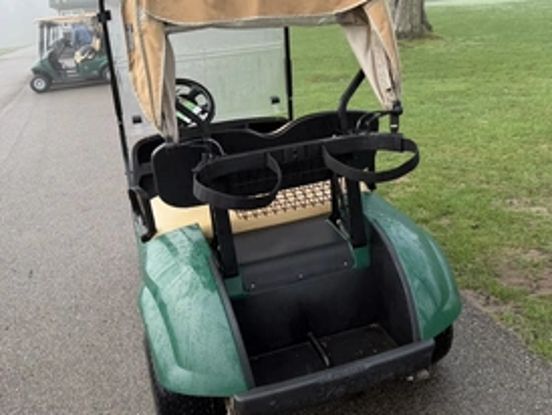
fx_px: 559
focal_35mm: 35
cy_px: 181
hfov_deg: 52.5
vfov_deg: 40.7
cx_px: 298
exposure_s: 1/391
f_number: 1.78
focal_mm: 6.76
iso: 80
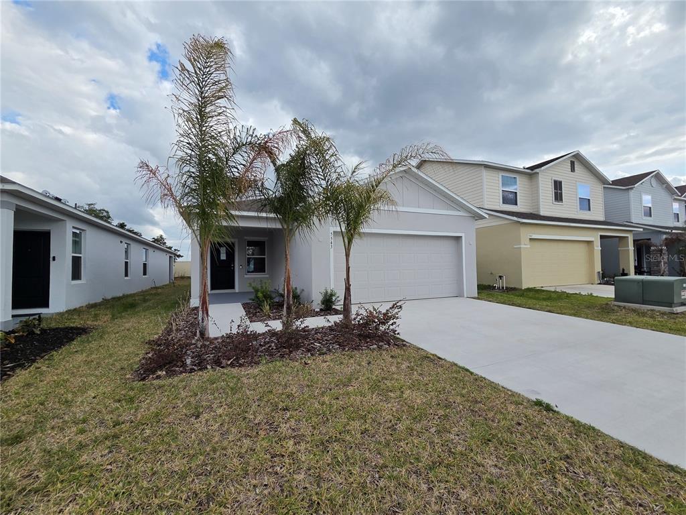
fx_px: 258
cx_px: 343
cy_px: 258
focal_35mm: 13
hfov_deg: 106.2
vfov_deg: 89.9
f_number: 2.2
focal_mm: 2.2
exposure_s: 1/1258
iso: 50
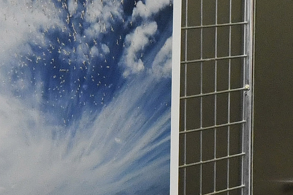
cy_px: 103
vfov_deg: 6.8
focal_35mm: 204
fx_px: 1656
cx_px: -57
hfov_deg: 10.0
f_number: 7.1
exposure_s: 1/100
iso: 1600
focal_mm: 27
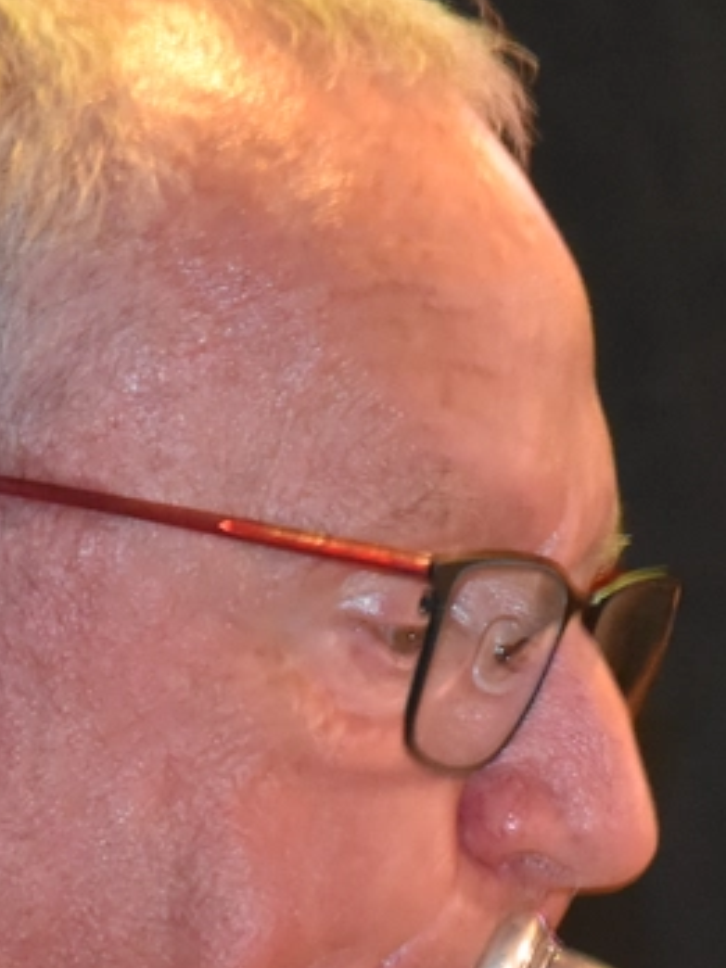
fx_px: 18263
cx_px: 373
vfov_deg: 3.0
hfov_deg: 2.3
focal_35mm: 653
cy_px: 987
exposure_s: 1/60
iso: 3200
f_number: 5.6
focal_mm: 105
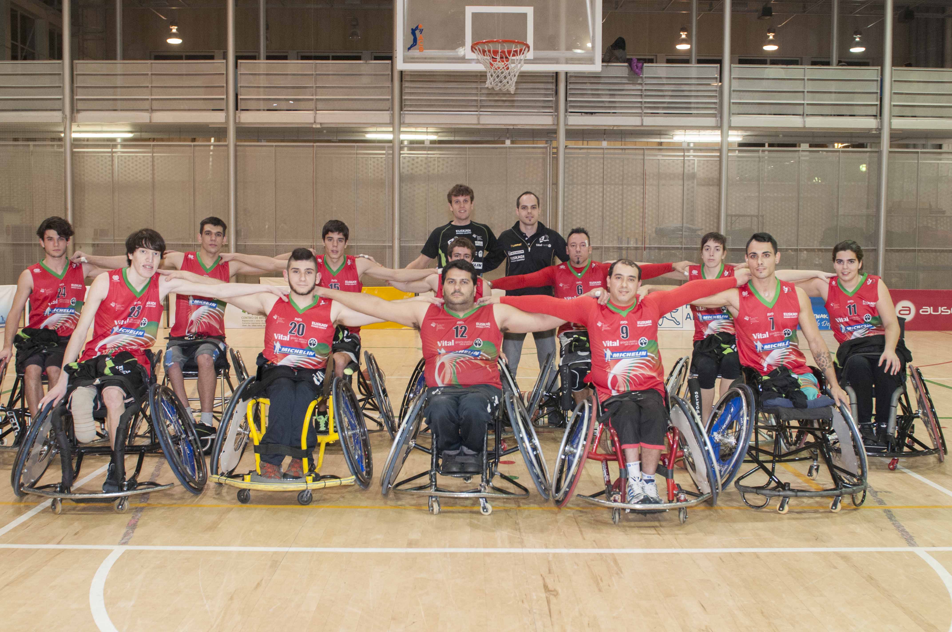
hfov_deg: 53.2
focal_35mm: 36
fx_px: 951
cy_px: 316
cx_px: 476
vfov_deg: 36.8
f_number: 4.5
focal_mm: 24
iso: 800
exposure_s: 1/80
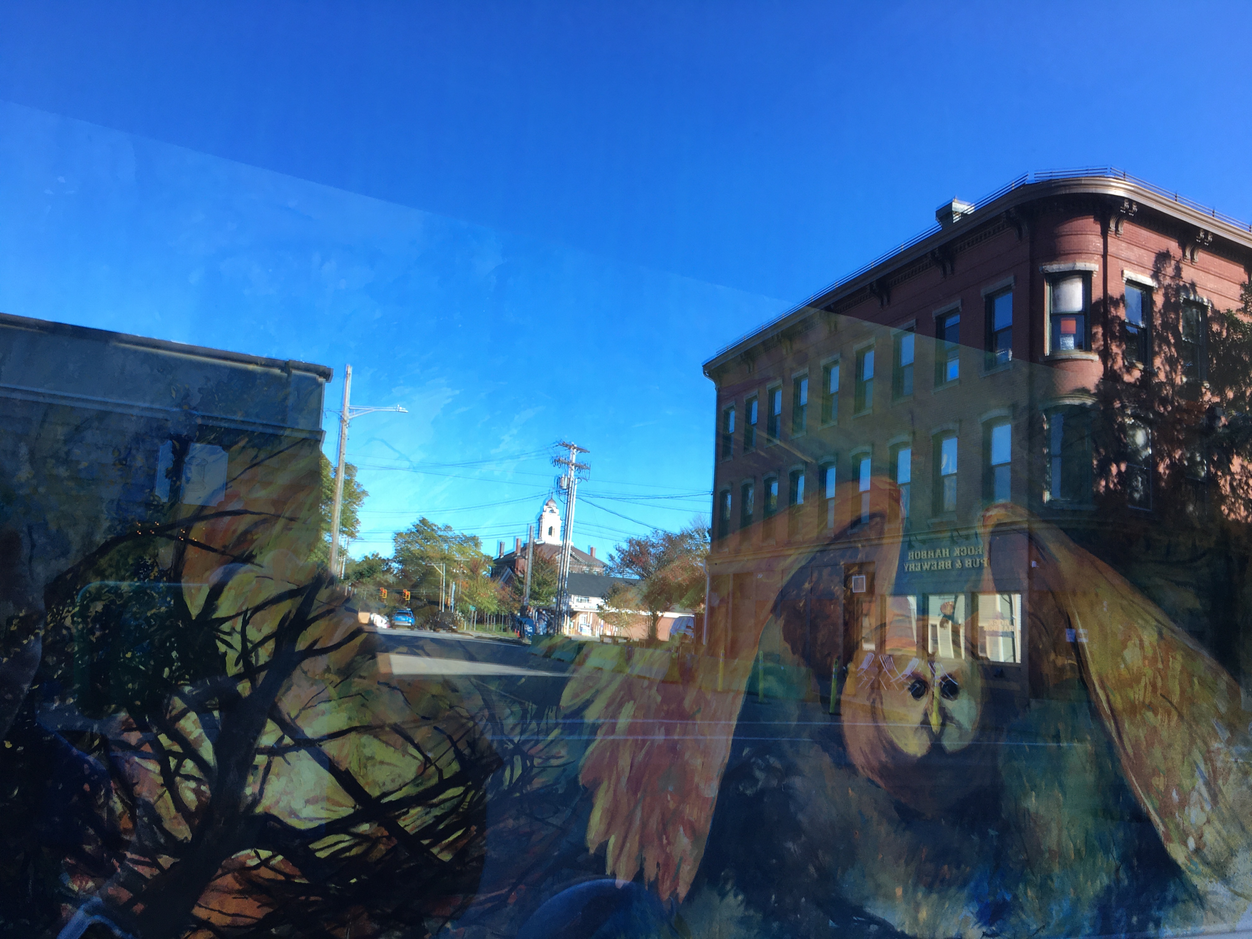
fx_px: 1049
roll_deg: -3.4
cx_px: 626
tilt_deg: +9.8
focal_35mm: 29
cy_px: 470
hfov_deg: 61.7
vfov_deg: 48.2
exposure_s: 1/130
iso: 25
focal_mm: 4.15
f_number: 2.2
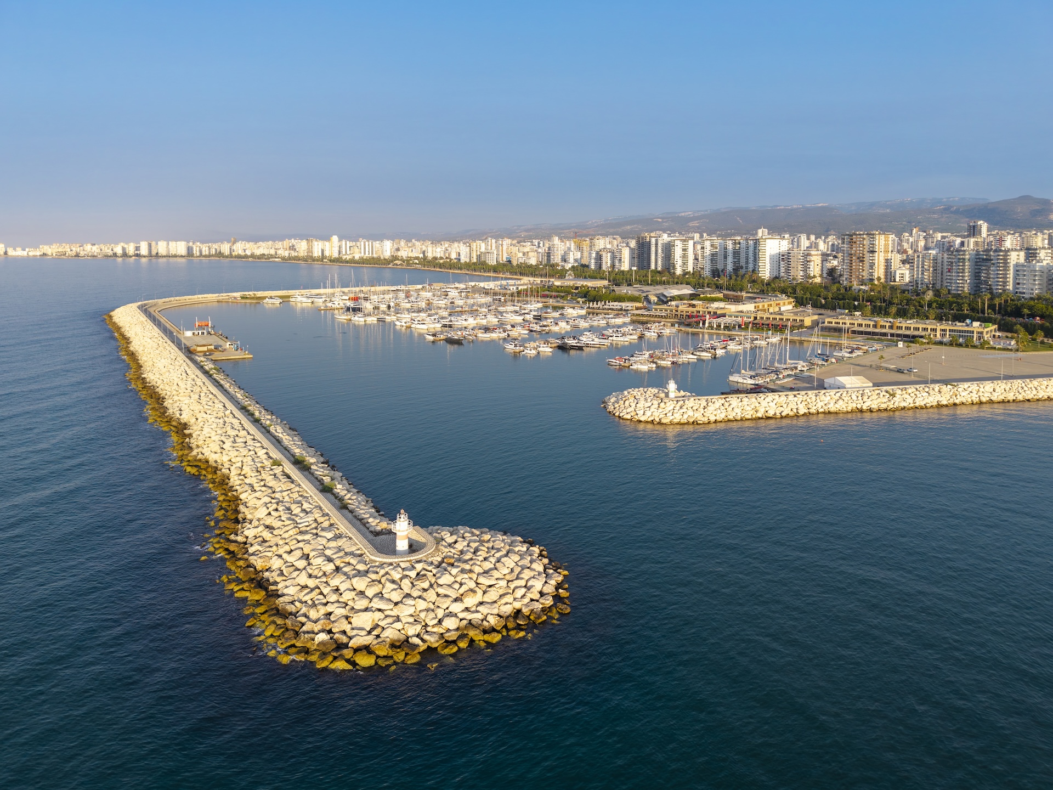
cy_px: 395
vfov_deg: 56.8
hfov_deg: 71.6
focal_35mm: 24
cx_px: 526
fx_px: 730
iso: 100
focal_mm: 8.67
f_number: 1.8
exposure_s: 1/1250
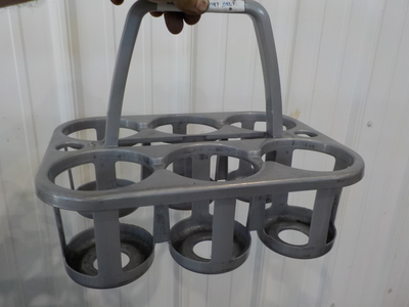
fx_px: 354
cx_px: 204
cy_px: 154
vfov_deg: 46.8
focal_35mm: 30
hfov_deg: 60.0
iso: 125
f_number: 3.3
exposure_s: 1/50
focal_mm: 4.1
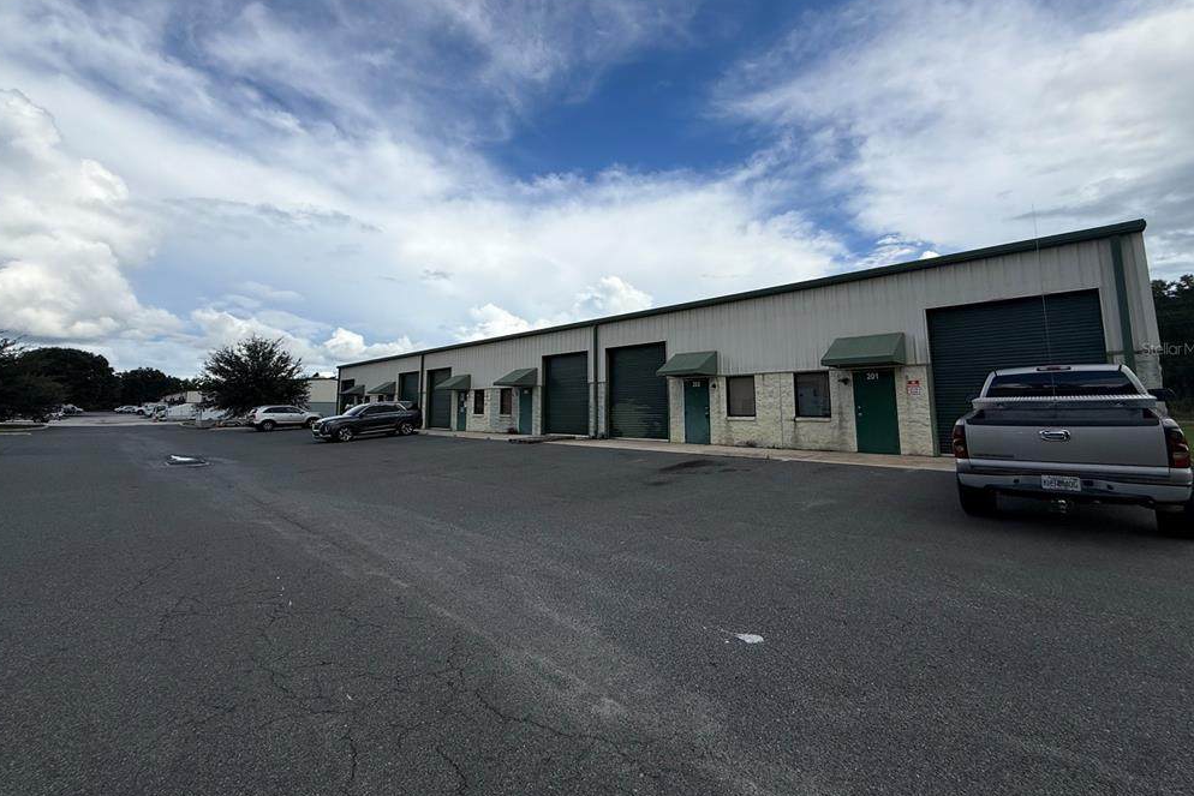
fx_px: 498
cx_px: 599
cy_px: 348
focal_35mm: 15
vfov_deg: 77.0
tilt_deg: +7.1
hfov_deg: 100.4
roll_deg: +0.2
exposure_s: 1/3460
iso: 50
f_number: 2.2
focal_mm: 2.22
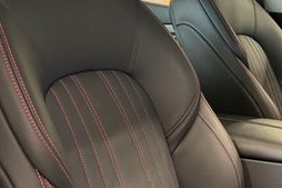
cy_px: 88
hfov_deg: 29.1
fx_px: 493
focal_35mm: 63
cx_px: 304
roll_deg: +0.1
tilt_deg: -8.2
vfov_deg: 21.5
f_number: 1.78
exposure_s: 1/60
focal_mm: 6.76
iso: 400
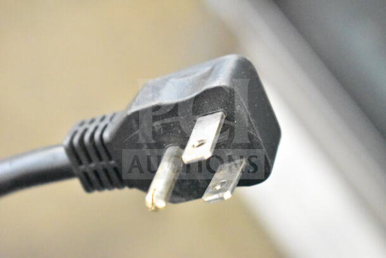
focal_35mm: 82
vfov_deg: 16.6
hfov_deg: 24.6
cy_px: 129
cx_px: 193
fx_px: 885
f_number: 5.6
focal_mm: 55
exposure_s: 1/60
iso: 25600
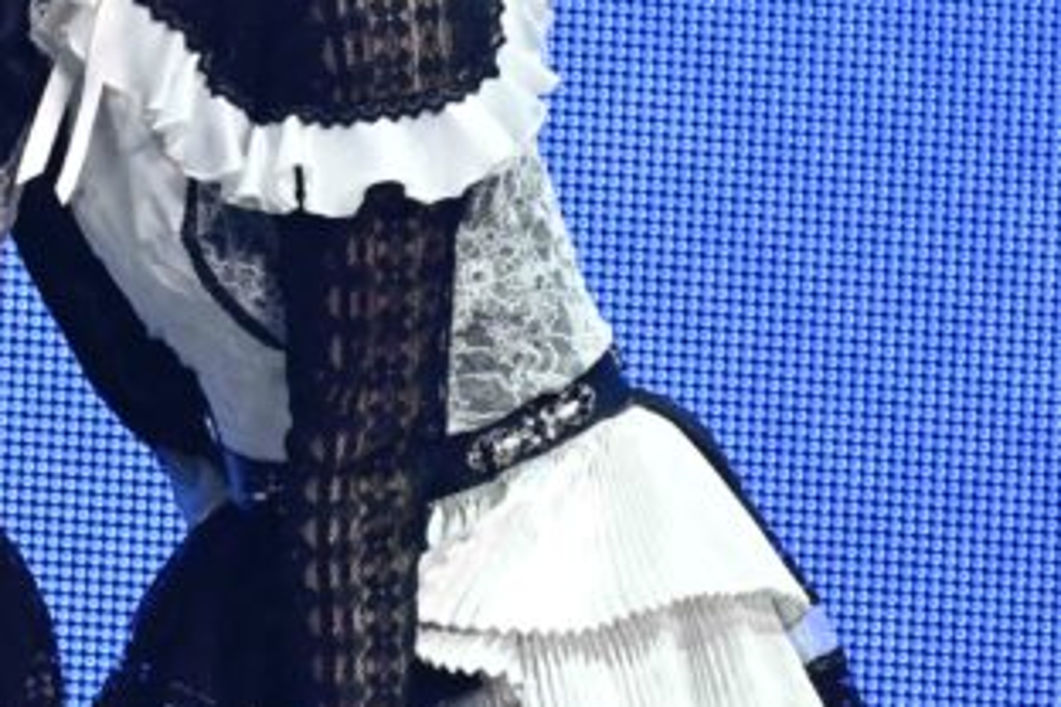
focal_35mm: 1731
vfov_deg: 0.8
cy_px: -8
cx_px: -769
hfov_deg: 1.2
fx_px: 51012
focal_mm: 300
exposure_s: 1/640
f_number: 6.3
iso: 2500
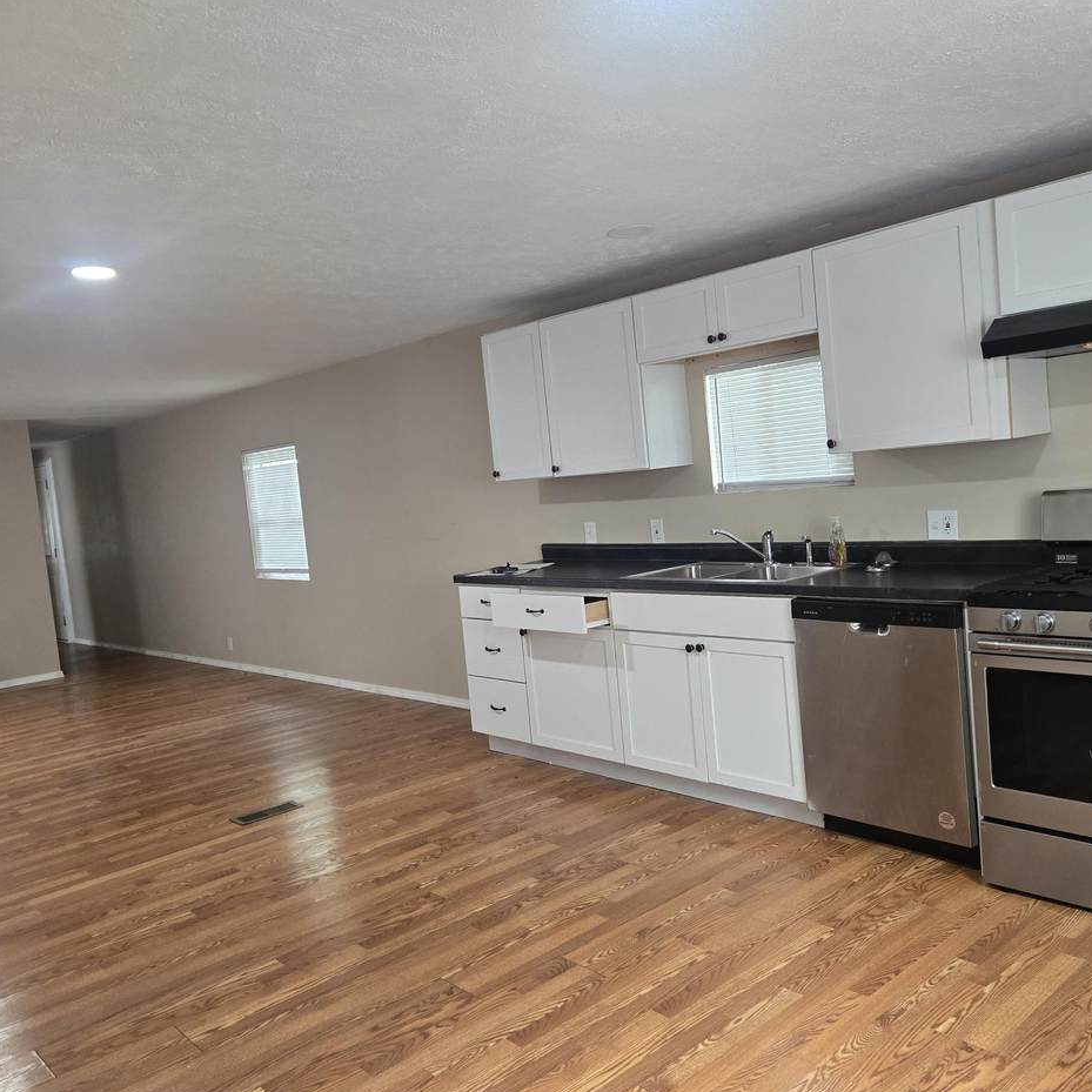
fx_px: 999
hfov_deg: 57.3
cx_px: 562
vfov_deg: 57.3
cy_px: 542
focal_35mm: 28
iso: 400
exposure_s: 1/120
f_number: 1.8
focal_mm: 5.4
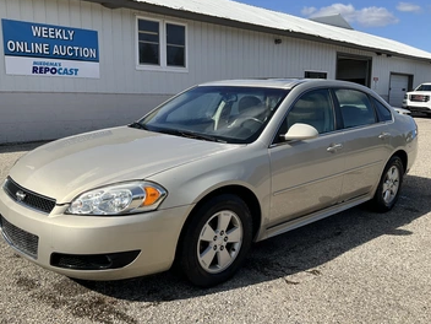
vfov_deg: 42.9
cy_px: 176
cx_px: 202
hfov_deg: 55.3
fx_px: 411
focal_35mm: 33
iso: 25
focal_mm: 3
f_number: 1.8
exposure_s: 1/1848
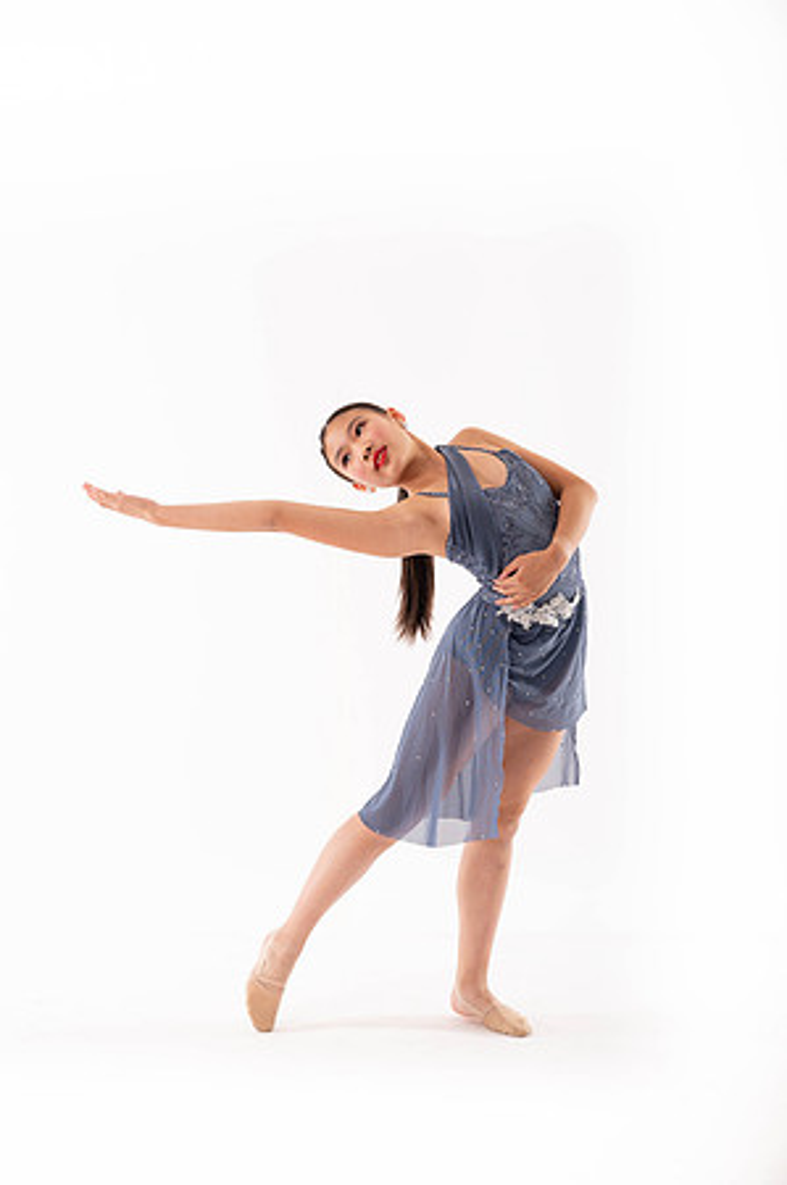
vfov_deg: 28.9
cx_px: 394
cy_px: 592
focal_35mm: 70
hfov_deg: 19.4
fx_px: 2301
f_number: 7.1
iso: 400
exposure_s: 1/200
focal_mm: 70
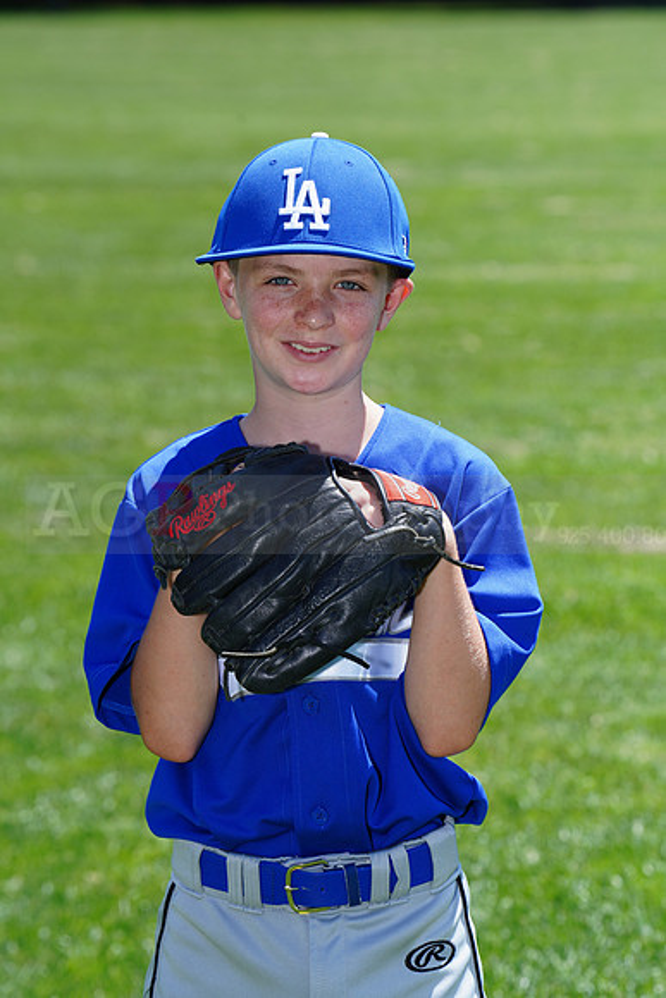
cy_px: 499
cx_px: 333
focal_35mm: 200
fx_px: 5546
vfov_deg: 10.3
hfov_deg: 6.9
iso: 160
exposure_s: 1/200
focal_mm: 200
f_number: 9
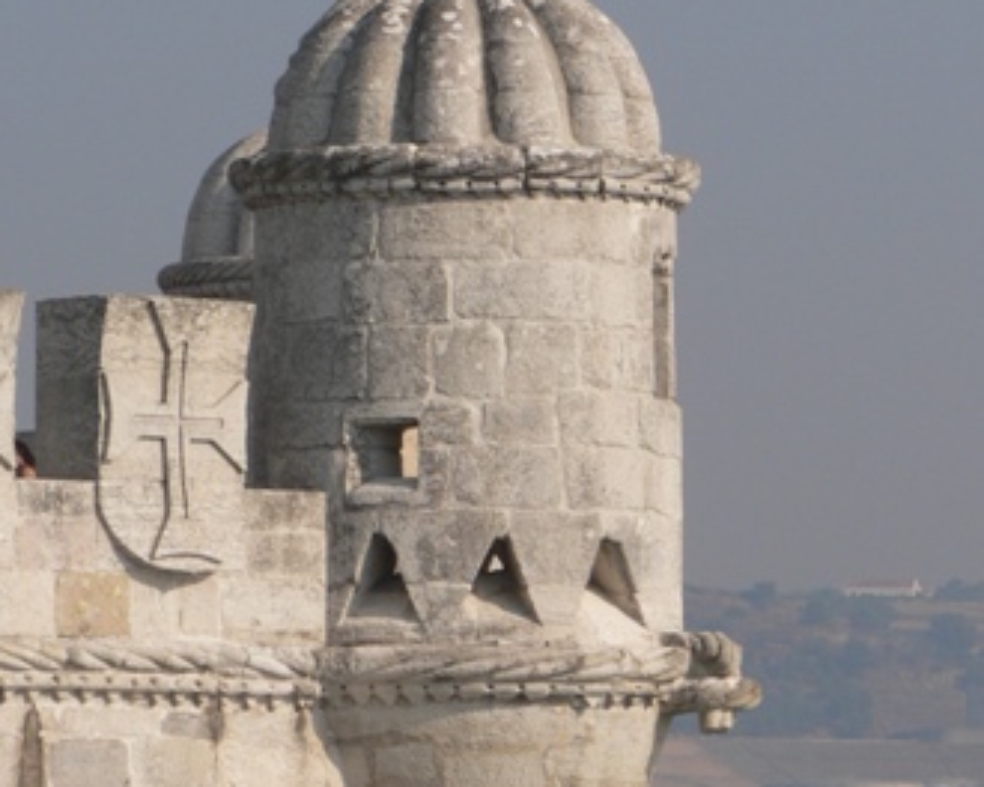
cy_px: 341
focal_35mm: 290
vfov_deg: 5.3
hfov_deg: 6.7
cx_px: 540
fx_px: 8446
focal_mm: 27.4
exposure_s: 1/400
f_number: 5.6
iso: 80
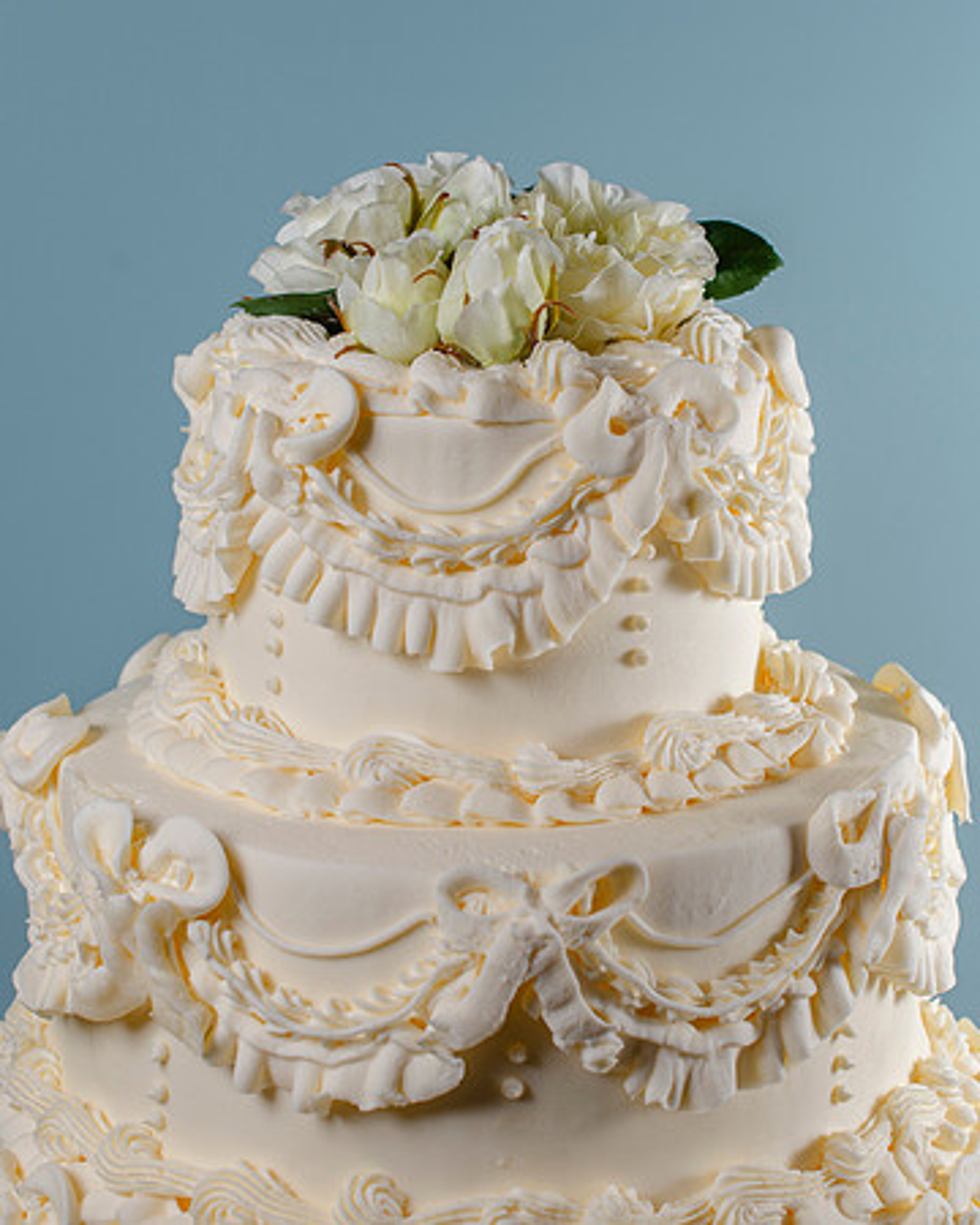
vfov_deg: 24.5
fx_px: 2826
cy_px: 560
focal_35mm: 78
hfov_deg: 19.7
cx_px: 475
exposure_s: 1/200
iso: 200
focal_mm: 50
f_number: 5
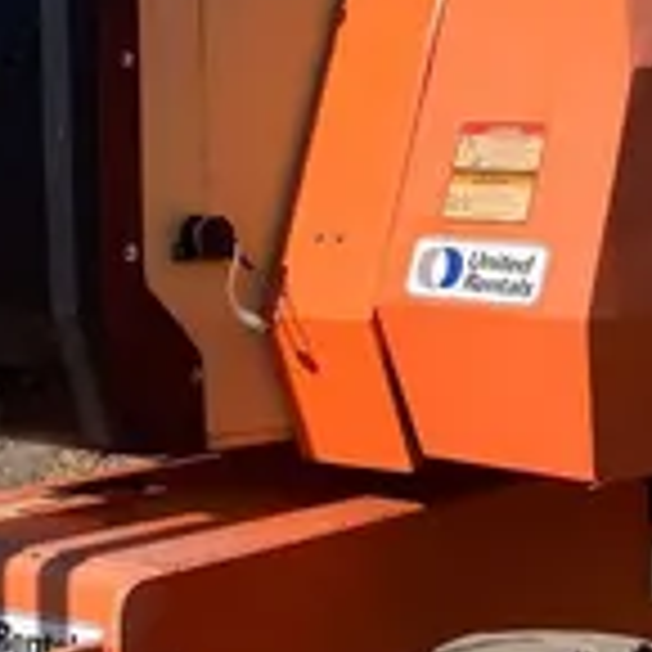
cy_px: 245
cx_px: 648
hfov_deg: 14.8
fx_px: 2472
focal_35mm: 116
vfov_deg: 15.0
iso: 25
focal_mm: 4.25
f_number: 1.8
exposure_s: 1/2114
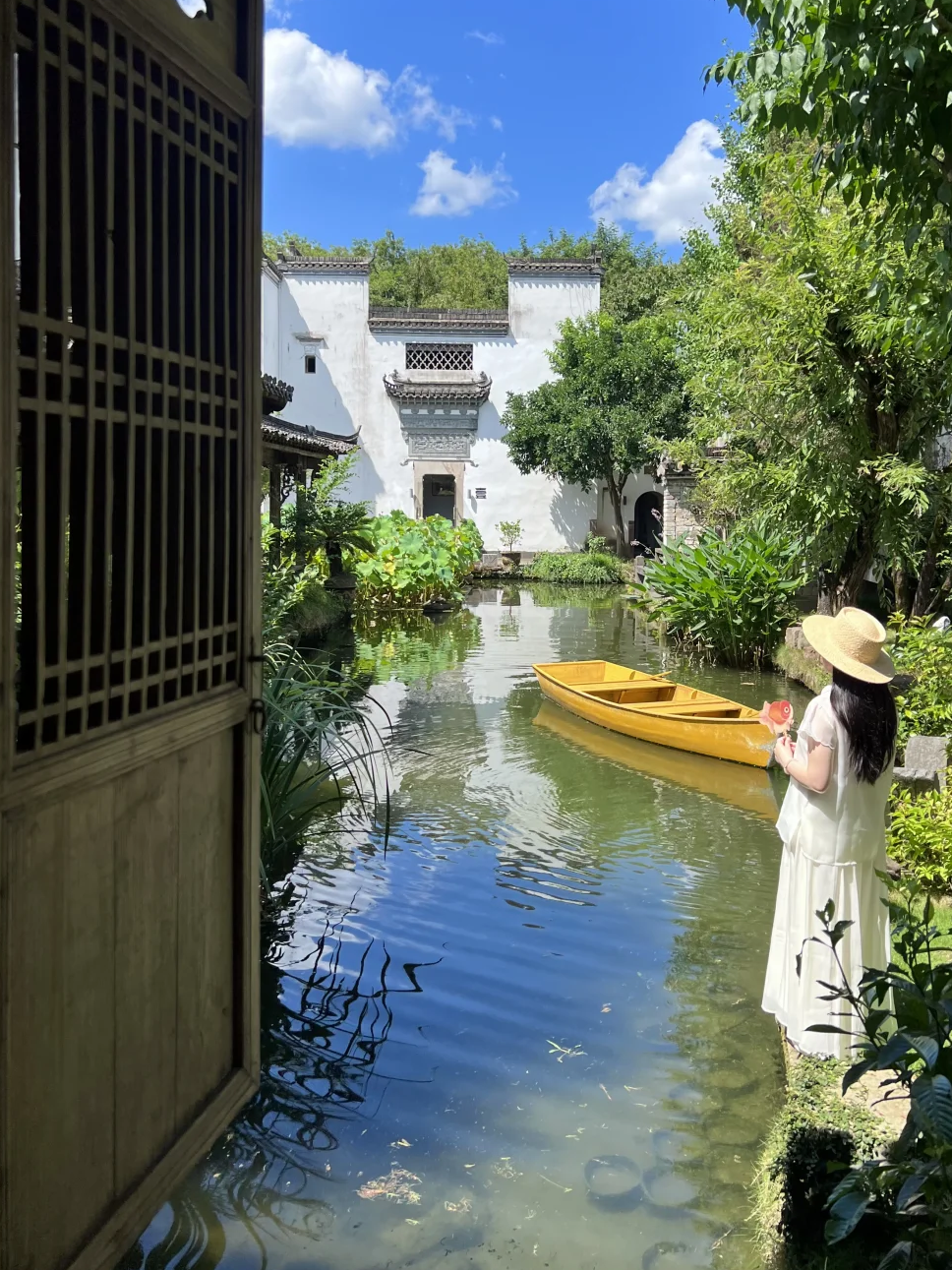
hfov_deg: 48.1
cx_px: 525
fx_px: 1064
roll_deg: +0.6
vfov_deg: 61.5
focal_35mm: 29
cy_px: 575
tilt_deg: -2.5
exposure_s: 1/2252
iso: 50
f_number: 1.5
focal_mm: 5.7
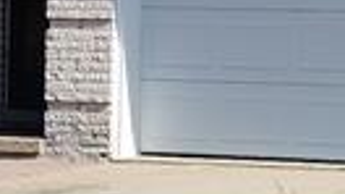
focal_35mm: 194
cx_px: 141
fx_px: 1773
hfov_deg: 11.1
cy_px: 71
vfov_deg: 6.2
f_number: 1.8
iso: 12
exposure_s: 1/1081
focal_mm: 6.4
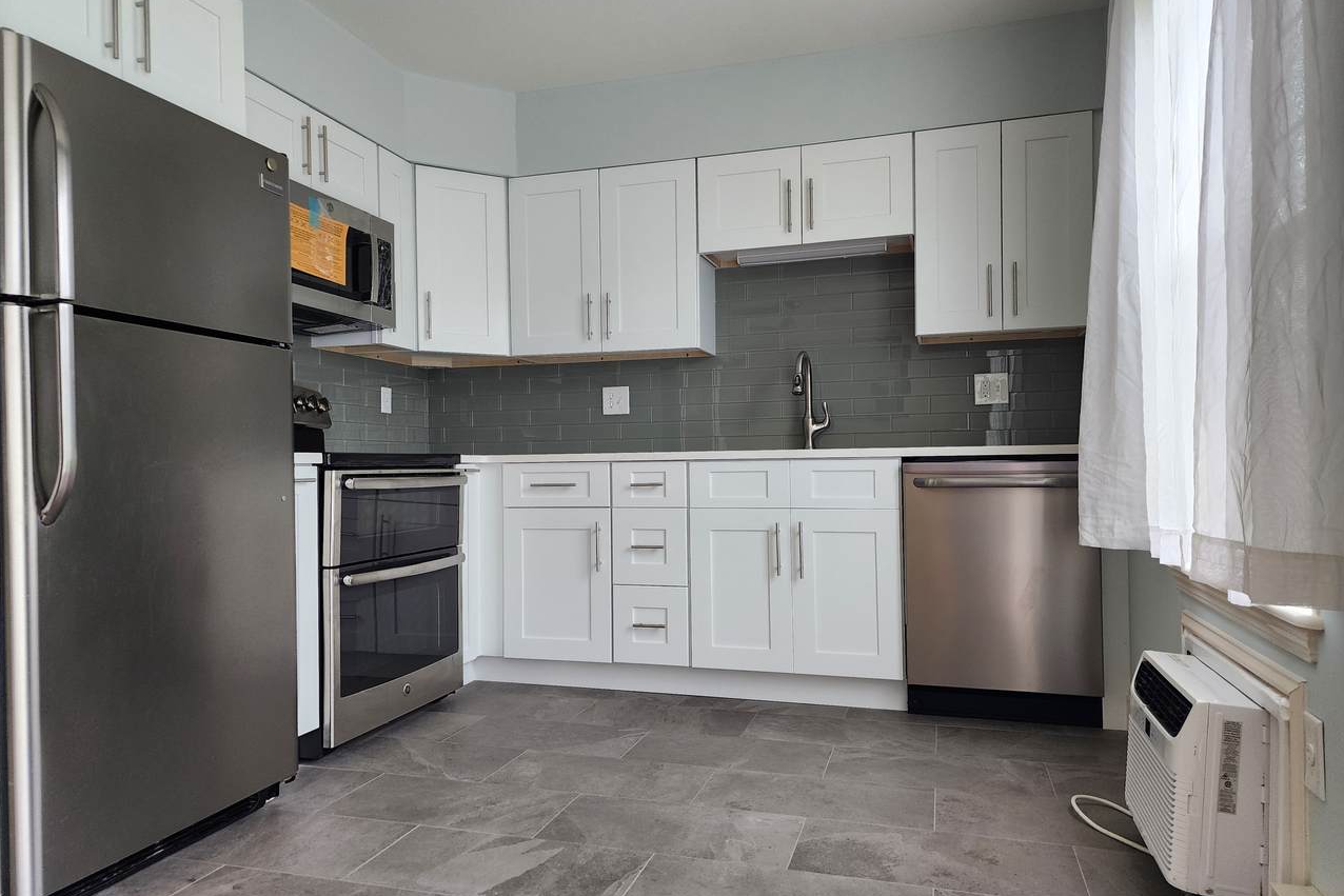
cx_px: 671
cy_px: 461
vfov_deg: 53.1
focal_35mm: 24
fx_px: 896
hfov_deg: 73.7
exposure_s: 1/120
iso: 160
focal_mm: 6.4
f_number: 1.8
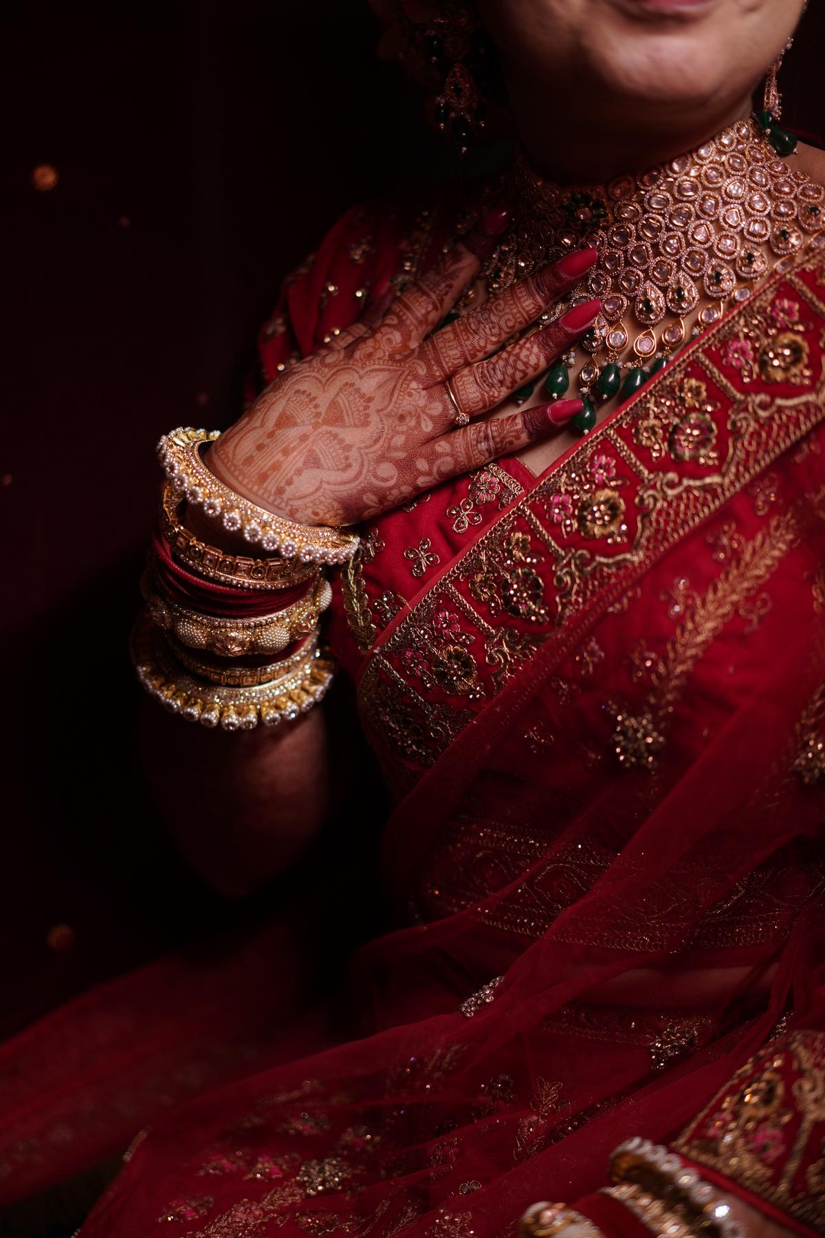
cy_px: 619
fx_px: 1890
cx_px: 412
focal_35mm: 55
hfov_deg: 24.6
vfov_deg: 36.2
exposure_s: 1/100
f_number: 1.8
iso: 160
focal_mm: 55
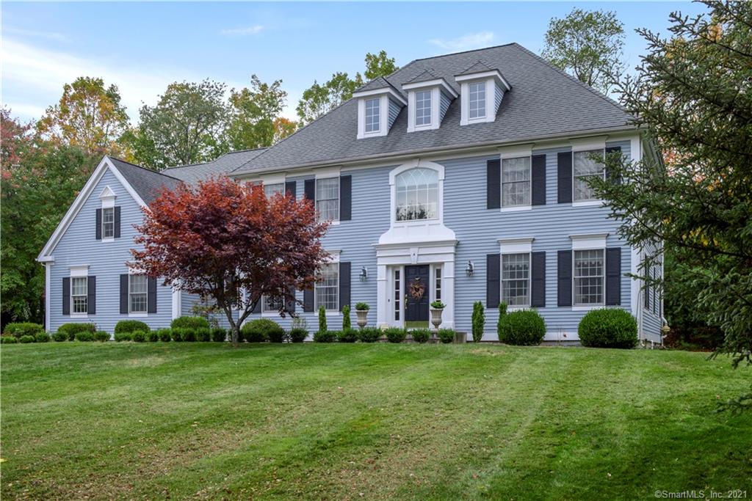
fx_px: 731
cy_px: 250
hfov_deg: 54.4
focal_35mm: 35
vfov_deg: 37.9
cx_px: 376
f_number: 8
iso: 1600
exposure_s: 1/400
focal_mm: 35
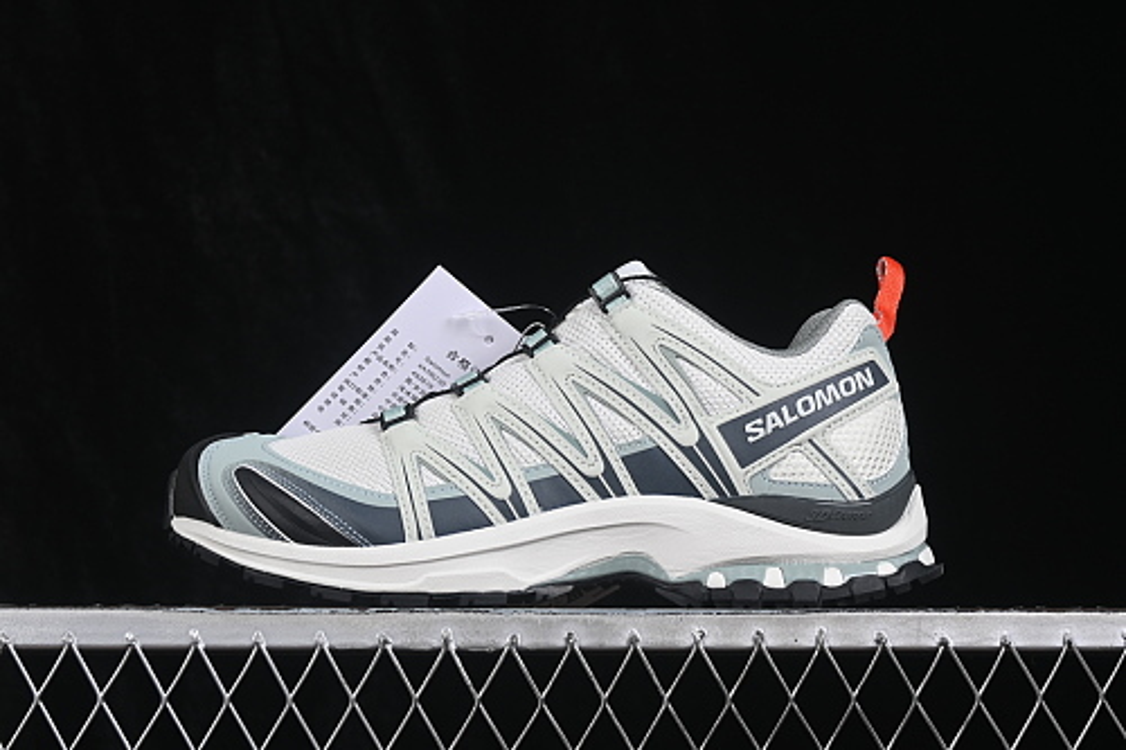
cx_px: 563
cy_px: 375
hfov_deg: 27.0
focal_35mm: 75
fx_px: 2345
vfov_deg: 18.2
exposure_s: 1/80
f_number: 8
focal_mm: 50
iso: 160
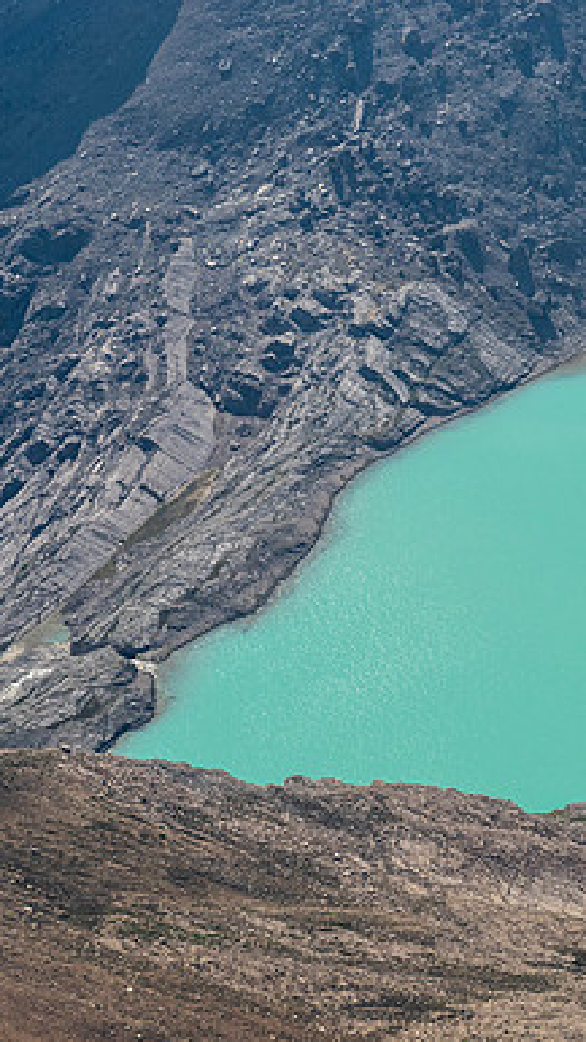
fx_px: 5610
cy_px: 460
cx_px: 699
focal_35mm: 203
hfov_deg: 5.9
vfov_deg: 10.6
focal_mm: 62
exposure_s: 1/320
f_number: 8
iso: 200
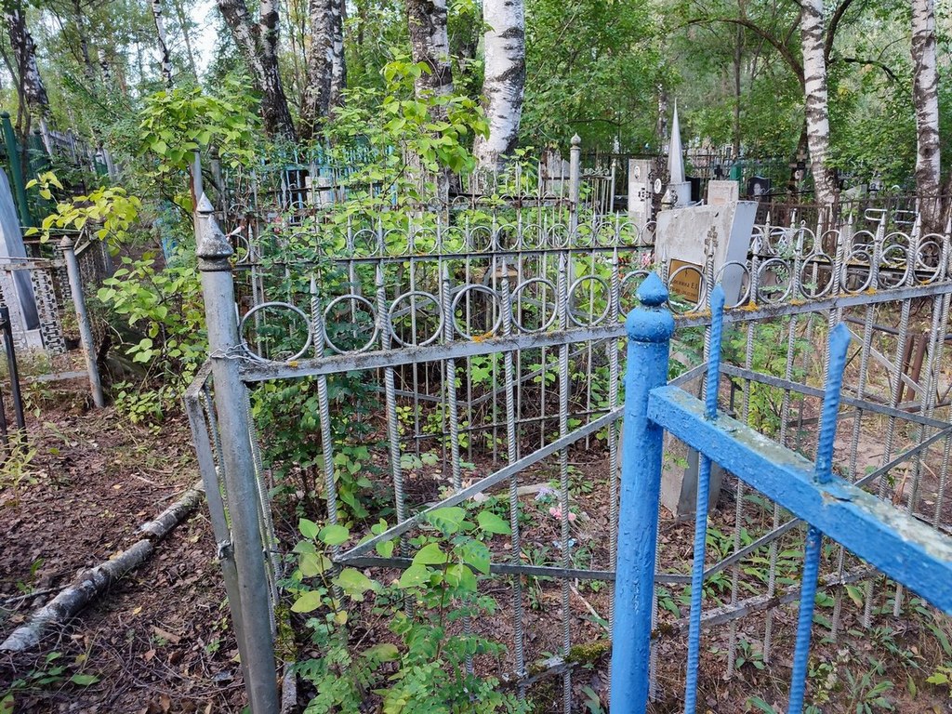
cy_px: 357
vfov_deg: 54.9
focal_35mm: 25
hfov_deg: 69.4
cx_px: 476
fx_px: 688
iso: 99
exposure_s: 1/50
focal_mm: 6.04
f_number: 1.9
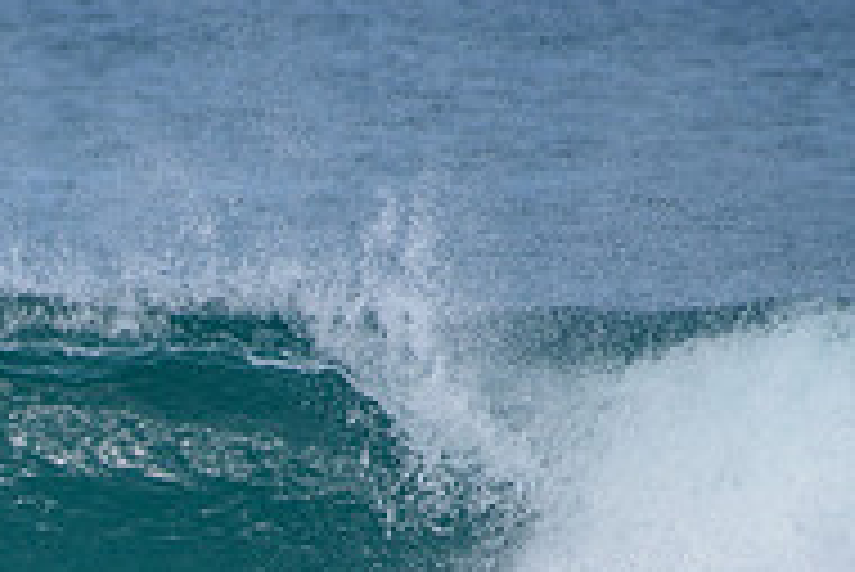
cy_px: 777
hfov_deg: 1.4
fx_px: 36198
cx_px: -288
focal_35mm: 1523
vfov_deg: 0.9
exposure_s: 1/2500
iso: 250
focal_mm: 500
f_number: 6.3
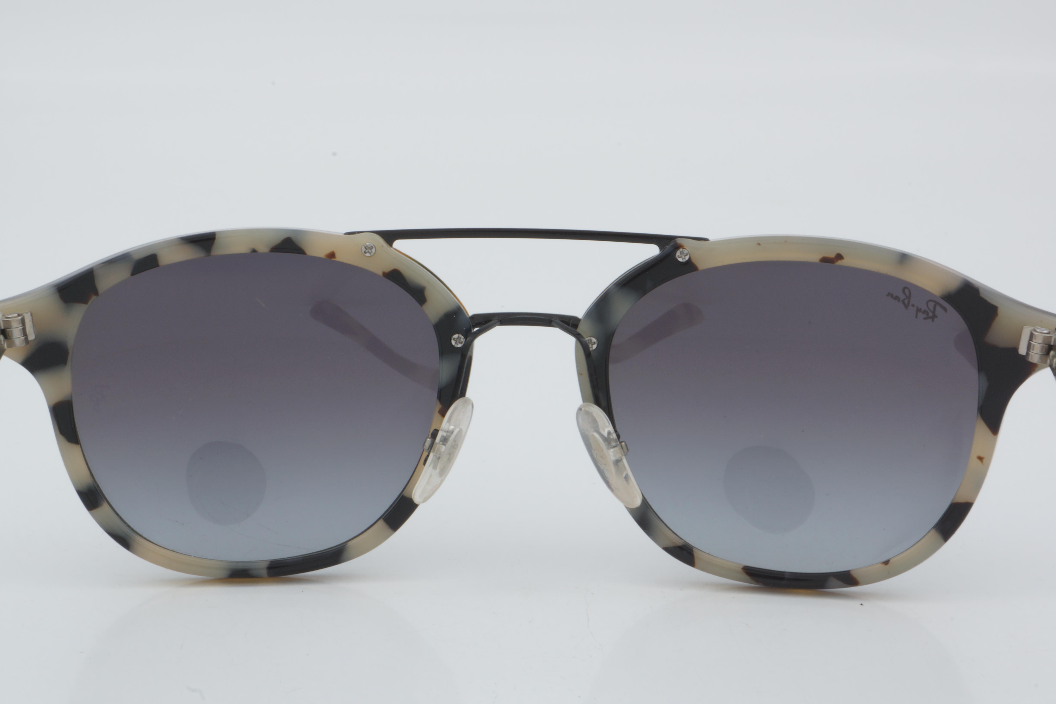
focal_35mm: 82
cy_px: 352
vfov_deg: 16.6
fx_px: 2420
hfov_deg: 24.6
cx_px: 528
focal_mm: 55
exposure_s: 1/3
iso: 100
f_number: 32
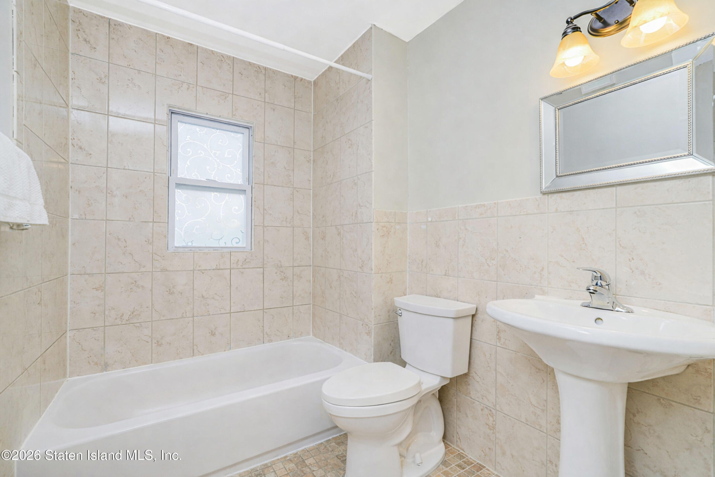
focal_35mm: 16
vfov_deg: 73.8
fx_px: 318
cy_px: 238
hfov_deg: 96.7
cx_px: 358
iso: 64
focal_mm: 16
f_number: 5
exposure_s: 1/50
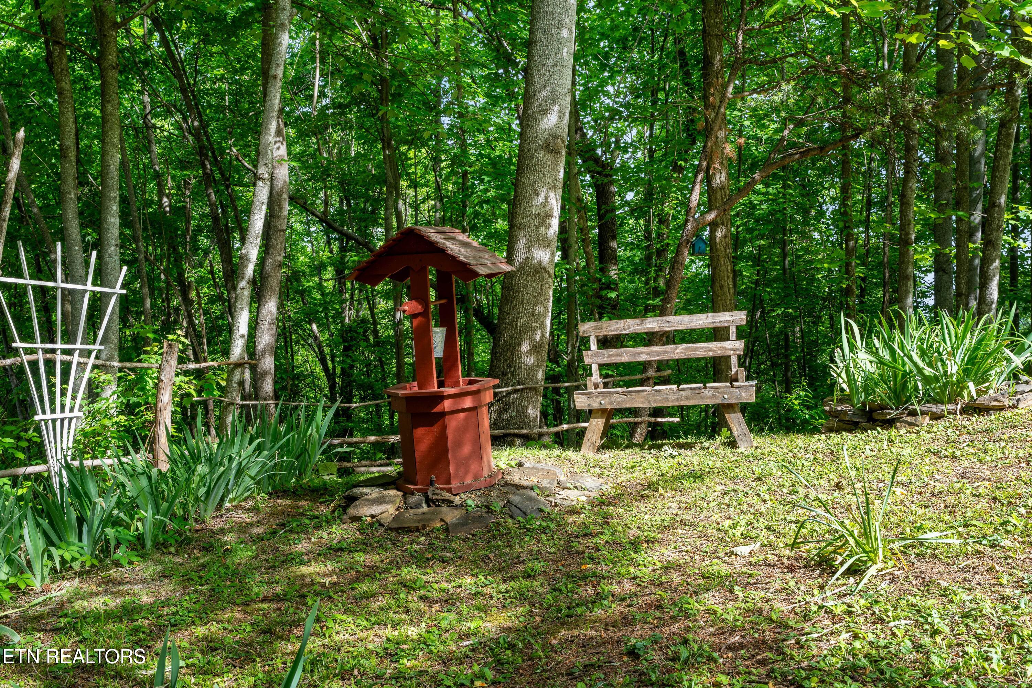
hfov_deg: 54.4
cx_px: 516
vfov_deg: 37.9
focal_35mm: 35
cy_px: 344
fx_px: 1003
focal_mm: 35
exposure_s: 1/5
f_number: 10
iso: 100
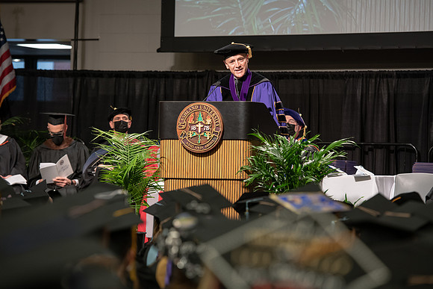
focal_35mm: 165
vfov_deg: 8.3
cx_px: 216
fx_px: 1985
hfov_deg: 12.4
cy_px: 144
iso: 1000
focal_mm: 165
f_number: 4
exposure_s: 1/200
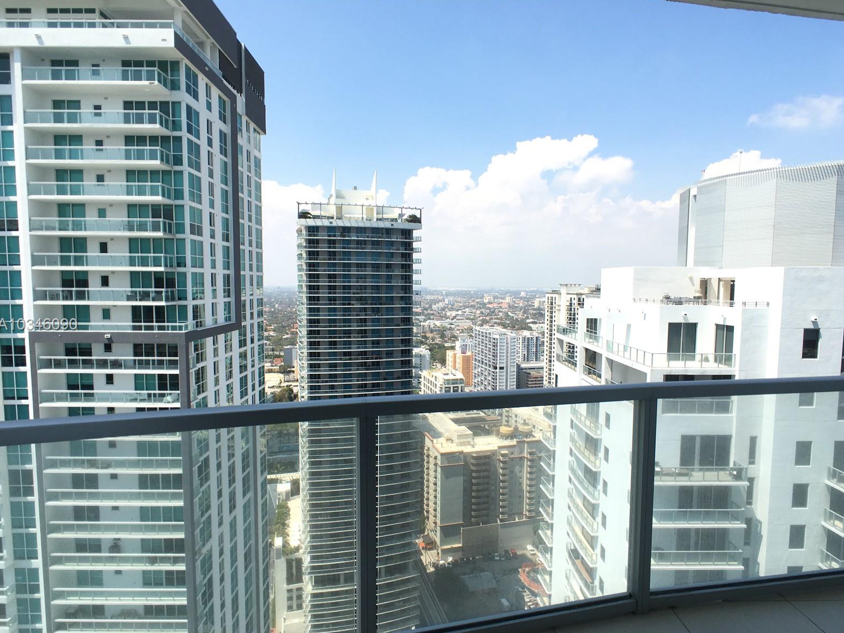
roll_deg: -0.3
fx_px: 731
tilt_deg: -4.1
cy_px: 325
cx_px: 431
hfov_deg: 60.0
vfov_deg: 46.8
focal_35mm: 30
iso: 25
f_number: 2.2
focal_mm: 4.15
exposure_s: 1/1672
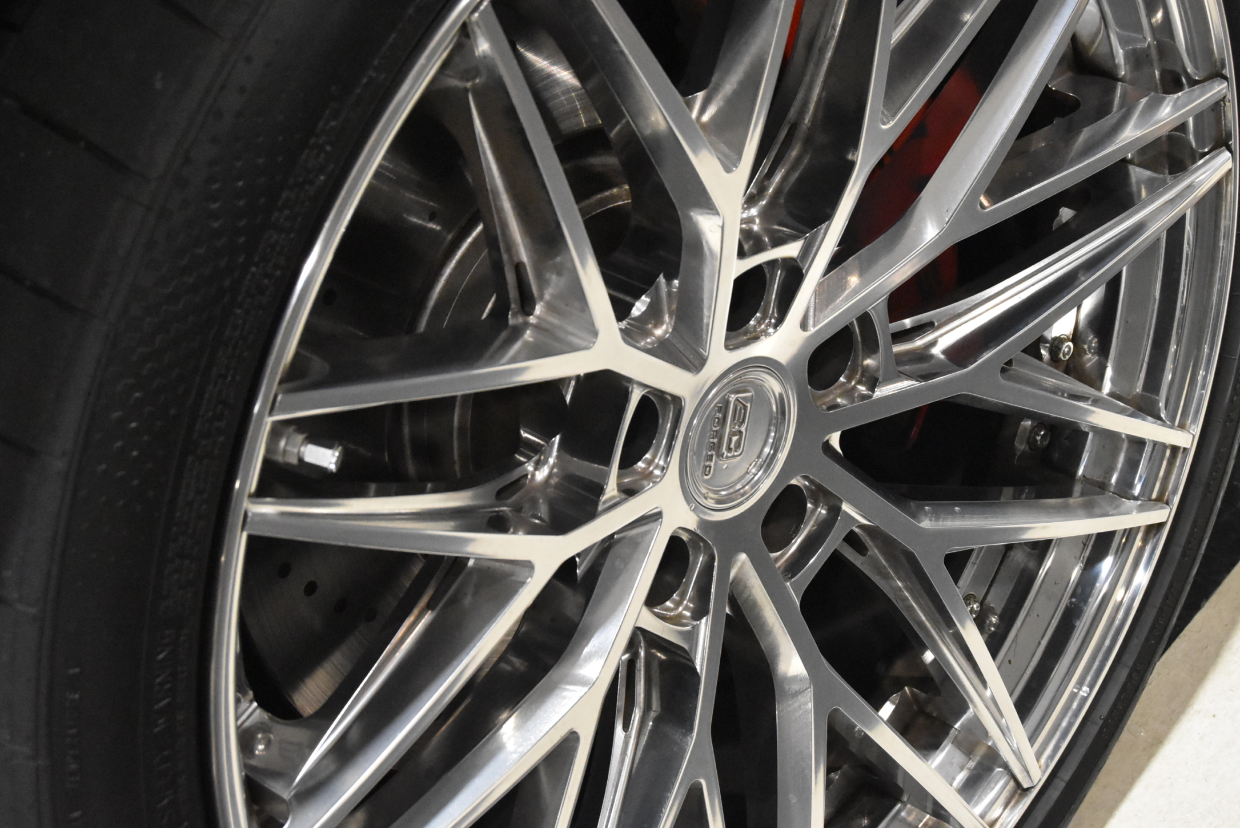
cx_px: 716
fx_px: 2743
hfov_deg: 25.4
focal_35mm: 80
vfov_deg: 17.2
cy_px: 423
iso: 6400
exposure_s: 1/60
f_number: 8
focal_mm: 45
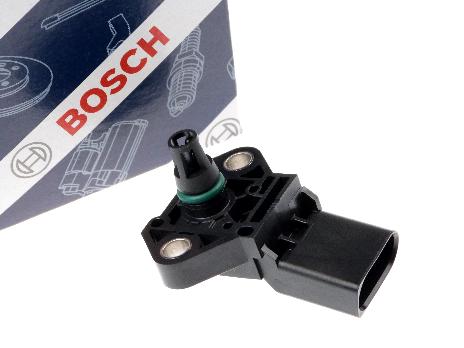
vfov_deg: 9.4
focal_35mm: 158
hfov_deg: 12.5
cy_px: 174
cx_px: 232
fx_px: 2118
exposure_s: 1/320
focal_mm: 28.4
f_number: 3.7
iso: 500
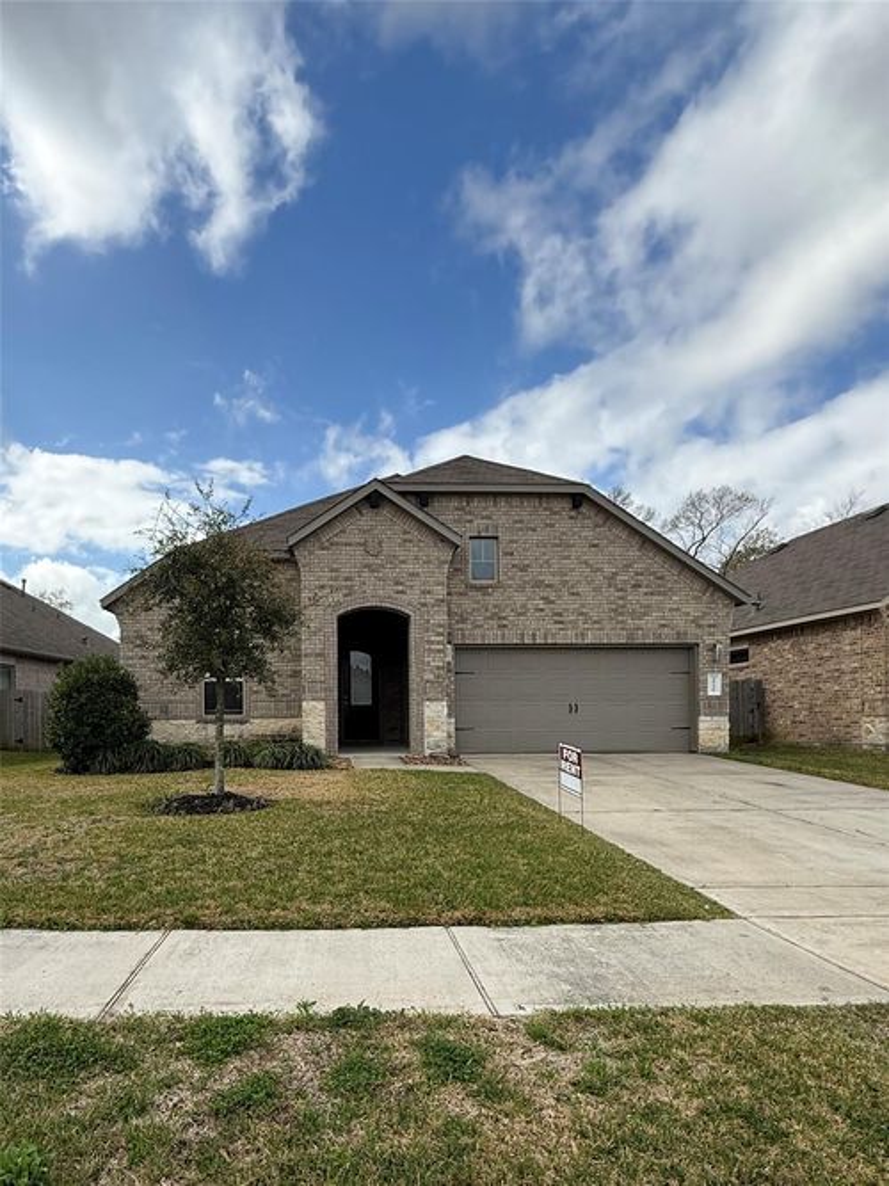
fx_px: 480
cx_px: 444
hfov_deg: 85.7
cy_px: 593
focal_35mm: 14
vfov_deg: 102.1
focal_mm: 2.22
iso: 64
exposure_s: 1/1497
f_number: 2.2
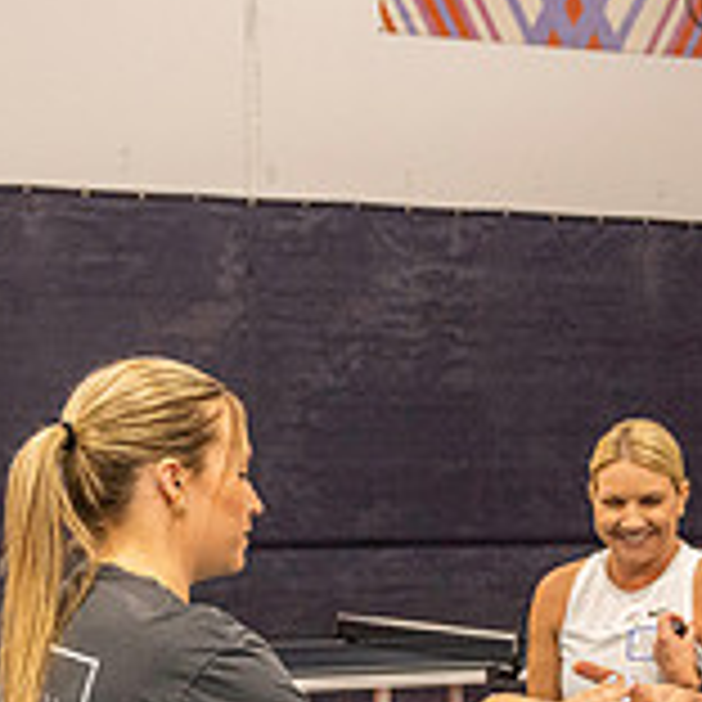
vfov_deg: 17.6
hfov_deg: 18.2
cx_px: 234
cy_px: 799
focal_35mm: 95
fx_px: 2180
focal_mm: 30
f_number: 4.5
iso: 5000
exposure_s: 1/250
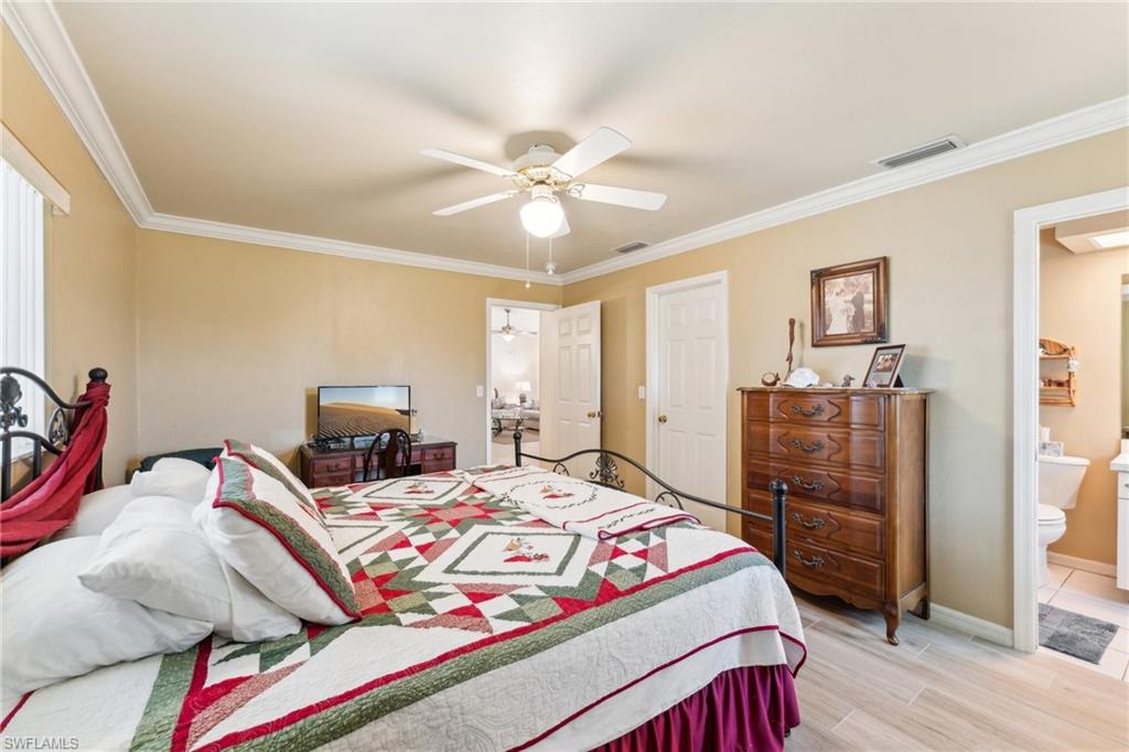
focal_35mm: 14
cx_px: 564
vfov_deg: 81.2
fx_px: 439
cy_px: 376
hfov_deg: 104.3
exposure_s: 1/6
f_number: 8
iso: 250
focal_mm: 14
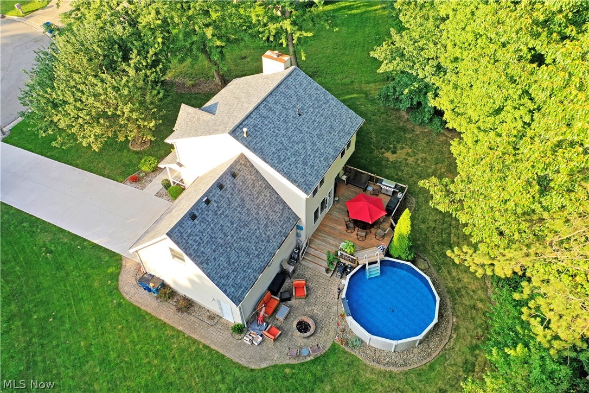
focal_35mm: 28
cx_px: 294
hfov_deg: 65.5
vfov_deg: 46.4
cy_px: 196
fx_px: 458
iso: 100
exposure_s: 1/120
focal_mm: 10.26
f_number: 4
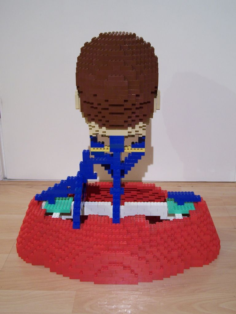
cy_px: 157
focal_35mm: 40
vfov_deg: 46.8
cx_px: 118
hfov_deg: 36.0
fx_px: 364
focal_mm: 6.7
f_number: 2.8
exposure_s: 1/2
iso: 80
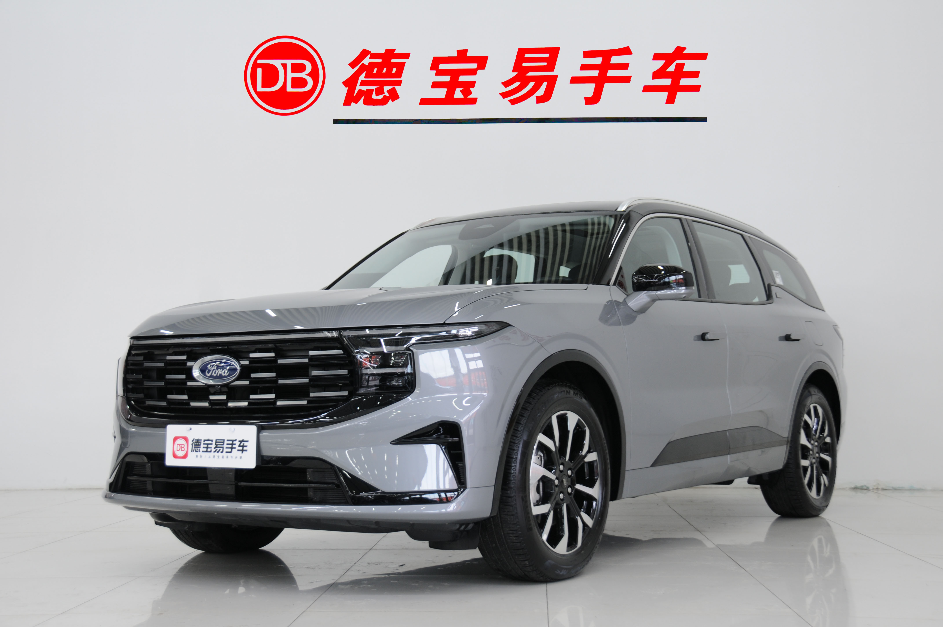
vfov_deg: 28.0
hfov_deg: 41.2
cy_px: 314
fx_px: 1256
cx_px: 472
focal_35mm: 48
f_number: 4.8
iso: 200
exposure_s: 1/8
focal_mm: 32
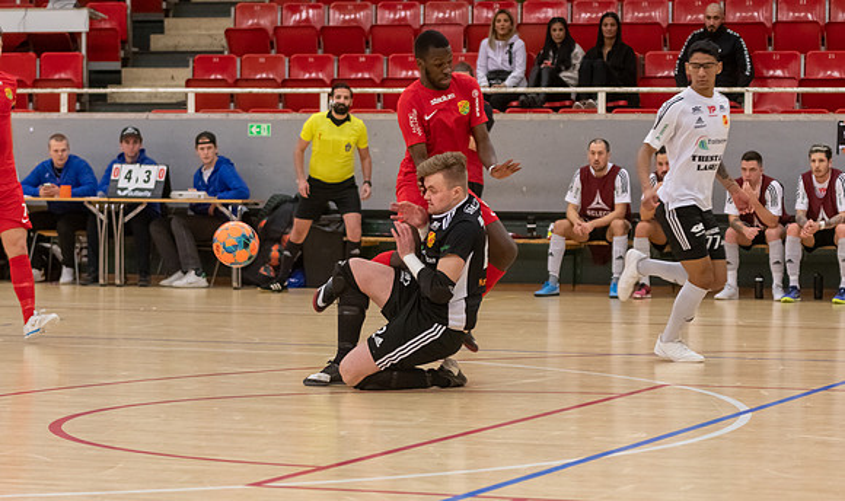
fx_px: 2858
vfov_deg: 10.0
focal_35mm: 126
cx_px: 490
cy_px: 327
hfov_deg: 16.8
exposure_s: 1/800
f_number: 3.2
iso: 720
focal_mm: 70
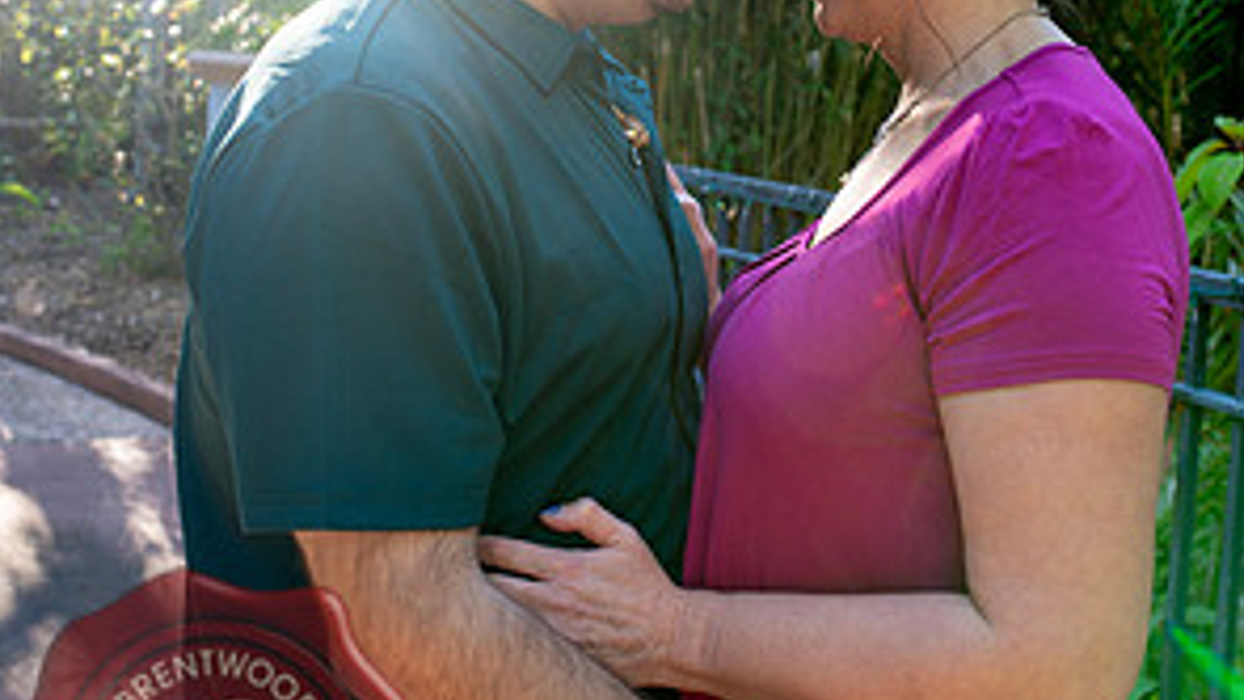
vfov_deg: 21.1
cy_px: 118
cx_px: 616
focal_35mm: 56
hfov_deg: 37.2
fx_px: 1847
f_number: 4.5
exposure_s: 1/100
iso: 320
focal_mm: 35
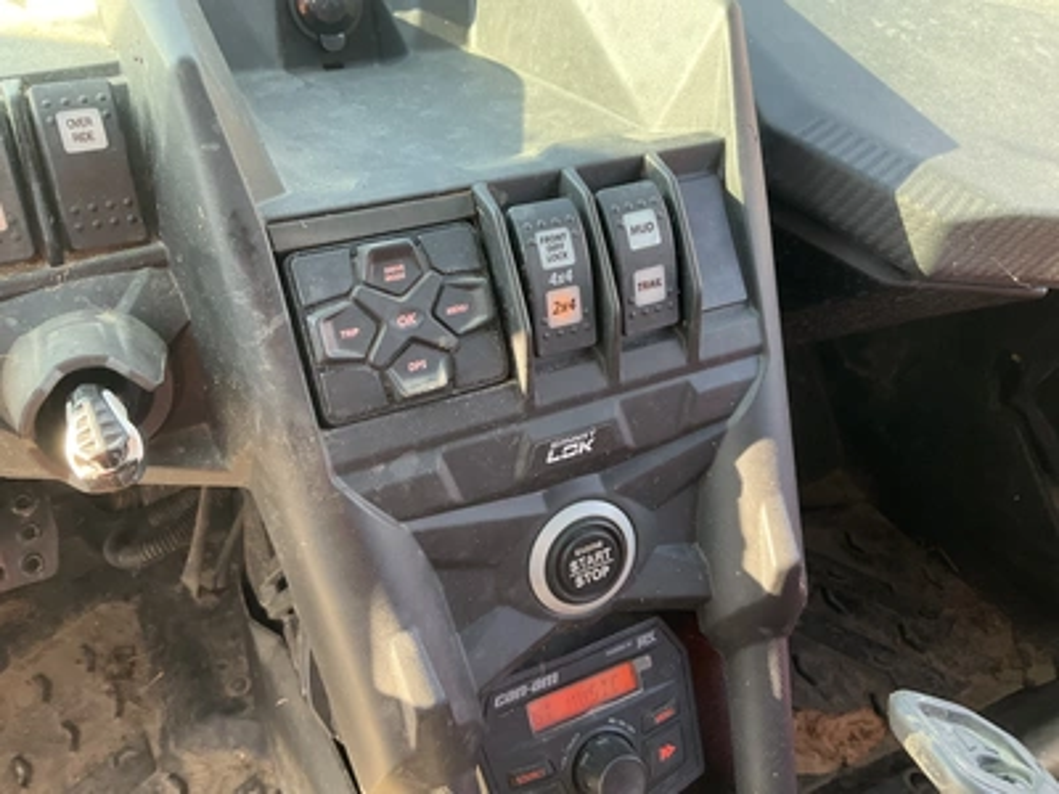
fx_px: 887
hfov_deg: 61.7
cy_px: 397
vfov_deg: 48.2
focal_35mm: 29
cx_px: 530
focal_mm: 3
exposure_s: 1/122
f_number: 1.8
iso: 64
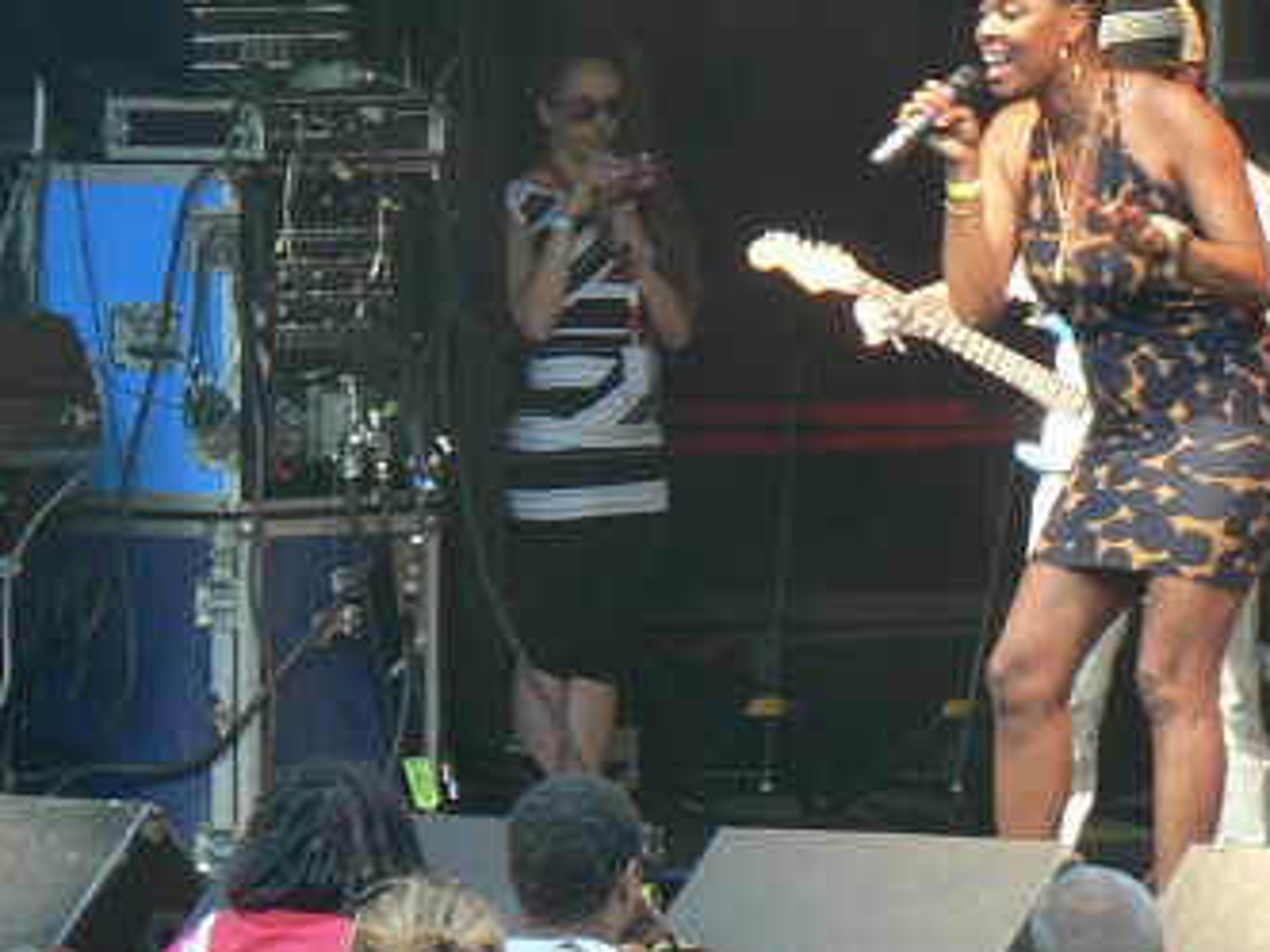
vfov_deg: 4.4
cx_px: 995
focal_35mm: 340
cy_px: 551
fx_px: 12474
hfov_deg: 5.8
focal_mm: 32.3
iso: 64
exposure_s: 1/30
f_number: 3.3
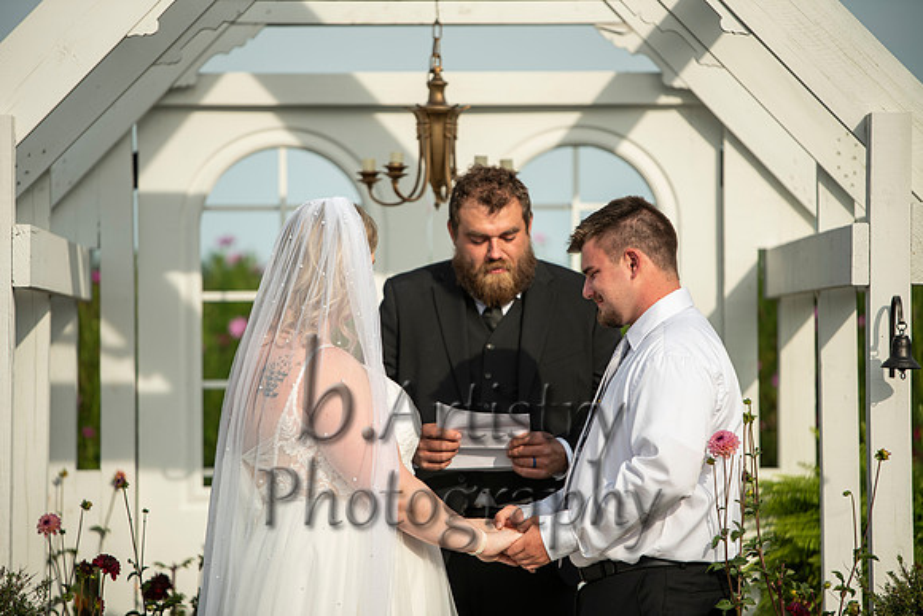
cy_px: 308
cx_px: 462
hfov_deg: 10.3
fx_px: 5129
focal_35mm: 200
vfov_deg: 6.9
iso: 125
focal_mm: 200
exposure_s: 1/1600
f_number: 2.8
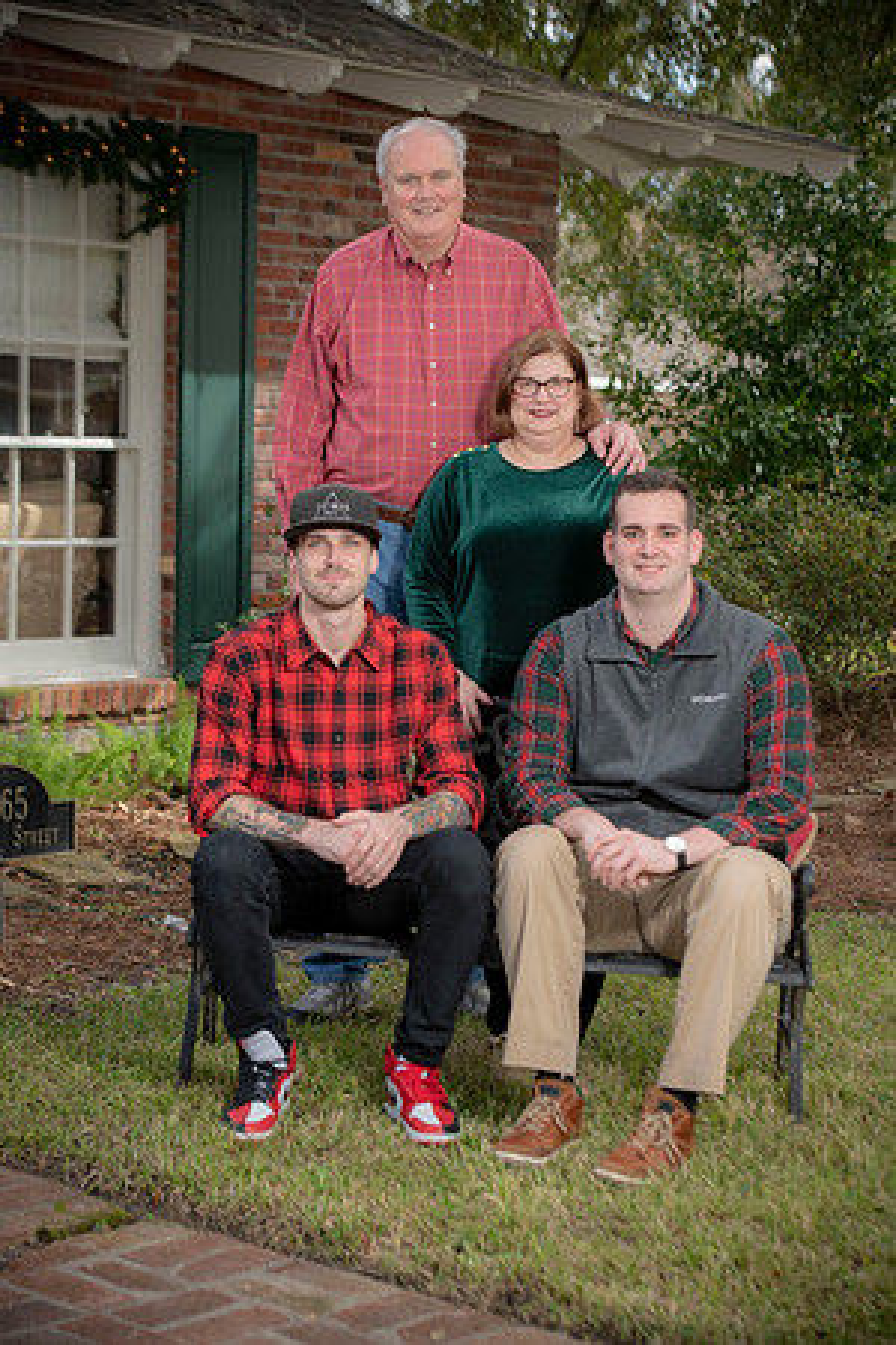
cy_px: 672
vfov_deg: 23.9
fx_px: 3173
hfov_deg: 16.1
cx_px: 448
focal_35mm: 85
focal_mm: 85
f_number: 5
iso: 320
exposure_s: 1/200
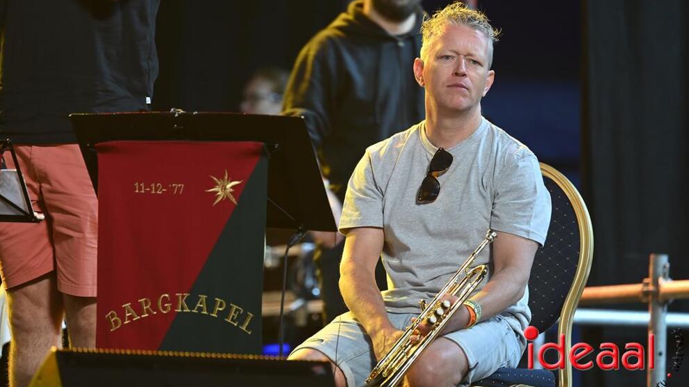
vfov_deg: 2.9
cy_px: 174
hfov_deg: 5.1
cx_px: 345
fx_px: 7672
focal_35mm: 420
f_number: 5.6
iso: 1600
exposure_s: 1/60
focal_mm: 400
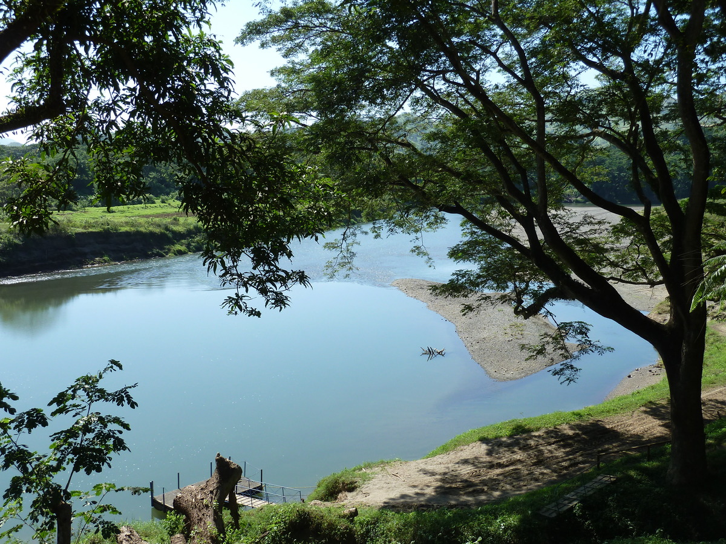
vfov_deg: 36.0
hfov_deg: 46.8
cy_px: 272
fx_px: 839
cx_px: 363
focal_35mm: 40
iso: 80
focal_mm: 6.5
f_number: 4
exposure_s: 1/320
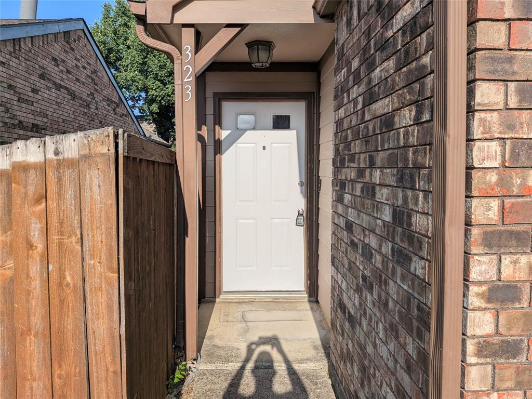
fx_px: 369
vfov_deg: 56.8
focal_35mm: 24
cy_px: 200
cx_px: 266
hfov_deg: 71.6
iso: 36
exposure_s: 1/3125
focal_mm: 4.53
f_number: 1.7
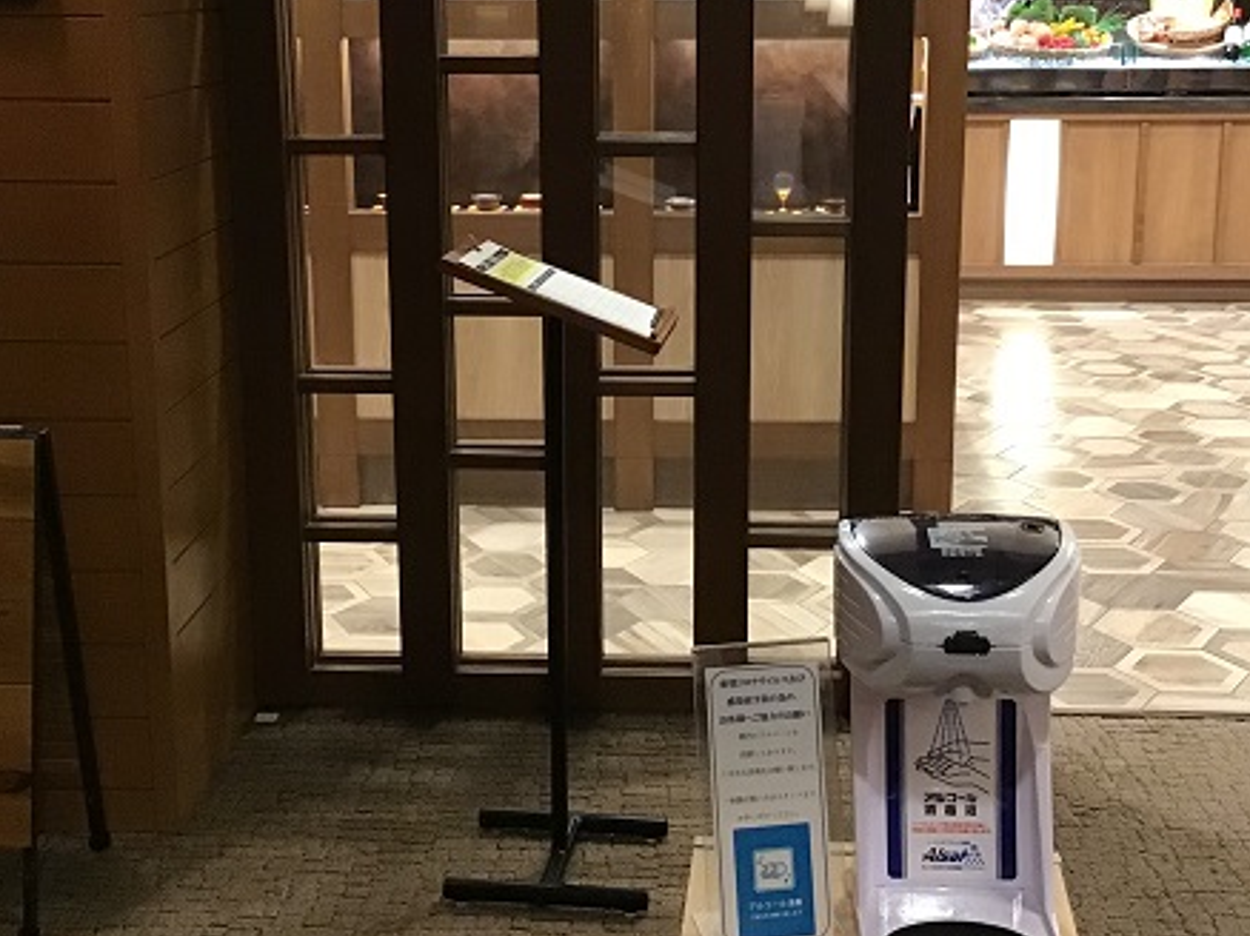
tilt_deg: -14.8
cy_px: 391
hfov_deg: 37.5
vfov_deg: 28.5
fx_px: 1841
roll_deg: -0.7
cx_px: 645
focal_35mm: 51
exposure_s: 1/30
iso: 200
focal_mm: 3.3
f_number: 2.4
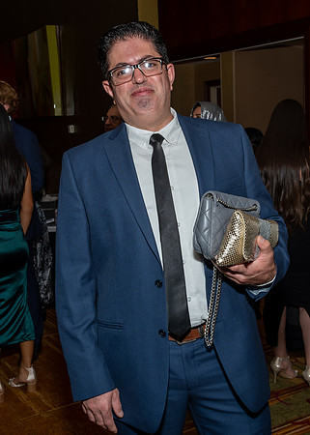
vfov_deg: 40.2
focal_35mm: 48
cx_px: 172
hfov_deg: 29.2
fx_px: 594
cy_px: 213
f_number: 7.1
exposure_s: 1/250
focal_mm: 19
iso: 400
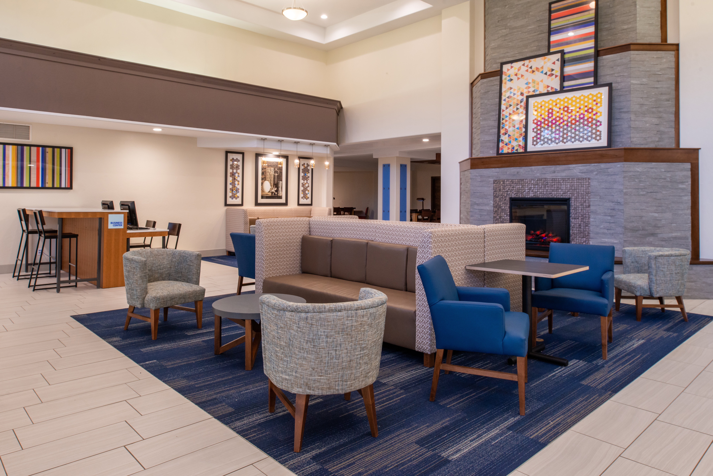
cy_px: 238
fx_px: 475
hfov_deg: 73.7
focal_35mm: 24
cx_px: 356
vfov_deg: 53.2
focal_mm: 24
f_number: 11
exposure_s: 1/10
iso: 640
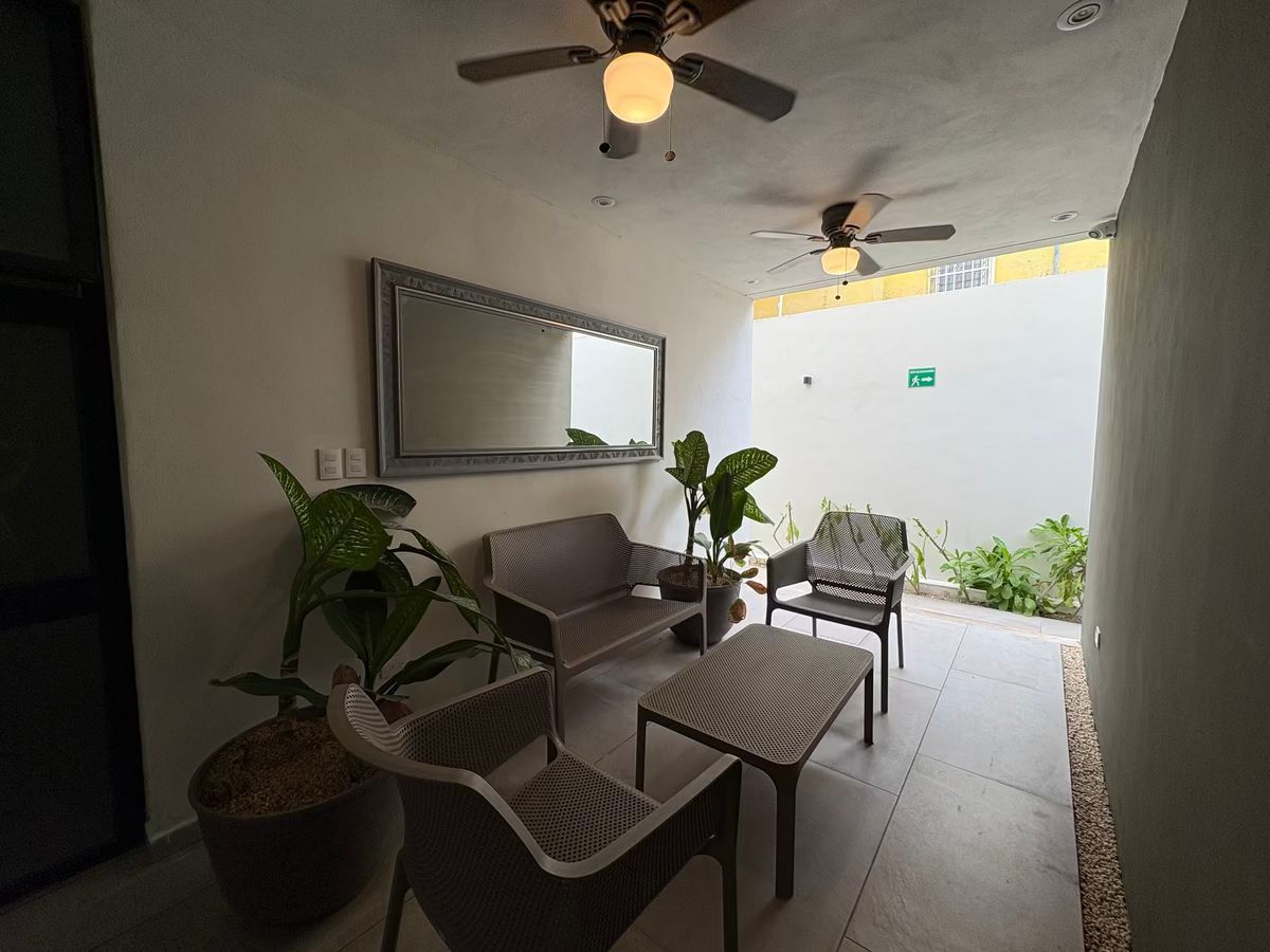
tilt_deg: -3.3
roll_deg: +0.2
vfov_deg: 85.7
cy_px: 476
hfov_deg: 102.1
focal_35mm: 14
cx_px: 635
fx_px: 514
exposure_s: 1/313
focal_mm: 2.22
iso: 40
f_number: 2.2
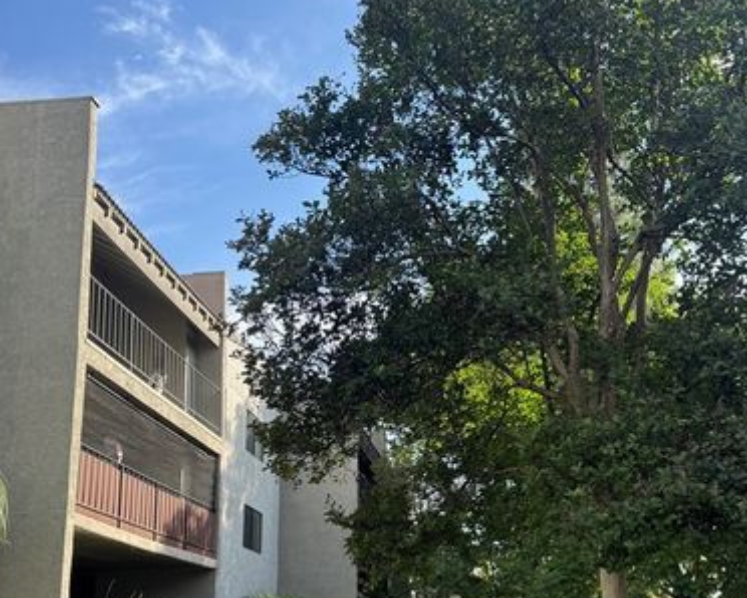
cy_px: 461
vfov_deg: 34.8
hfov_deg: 43.5
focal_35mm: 42
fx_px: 929
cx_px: 454
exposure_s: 1/1131
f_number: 1.78
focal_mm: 6.76
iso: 80
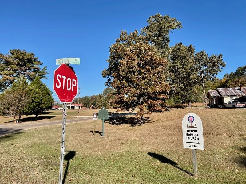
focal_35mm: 26
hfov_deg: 67.3
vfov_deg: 53.1
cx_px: 123
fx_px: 185
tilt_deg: +5.5
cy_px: 92
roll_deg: +1.2
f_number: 1.6
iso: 32
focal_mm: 4.2
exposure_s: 1/2882
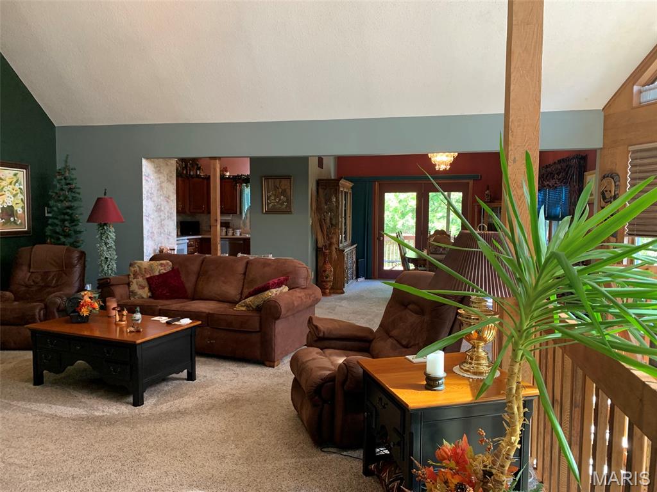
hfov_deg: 67.3
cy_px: 246
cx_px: 328
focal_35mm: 26
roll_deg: -0.4
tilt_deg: -5.4
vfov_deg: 53.1
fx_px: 493
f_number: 1.8
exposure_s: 1/60
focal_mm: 4.25
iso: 200
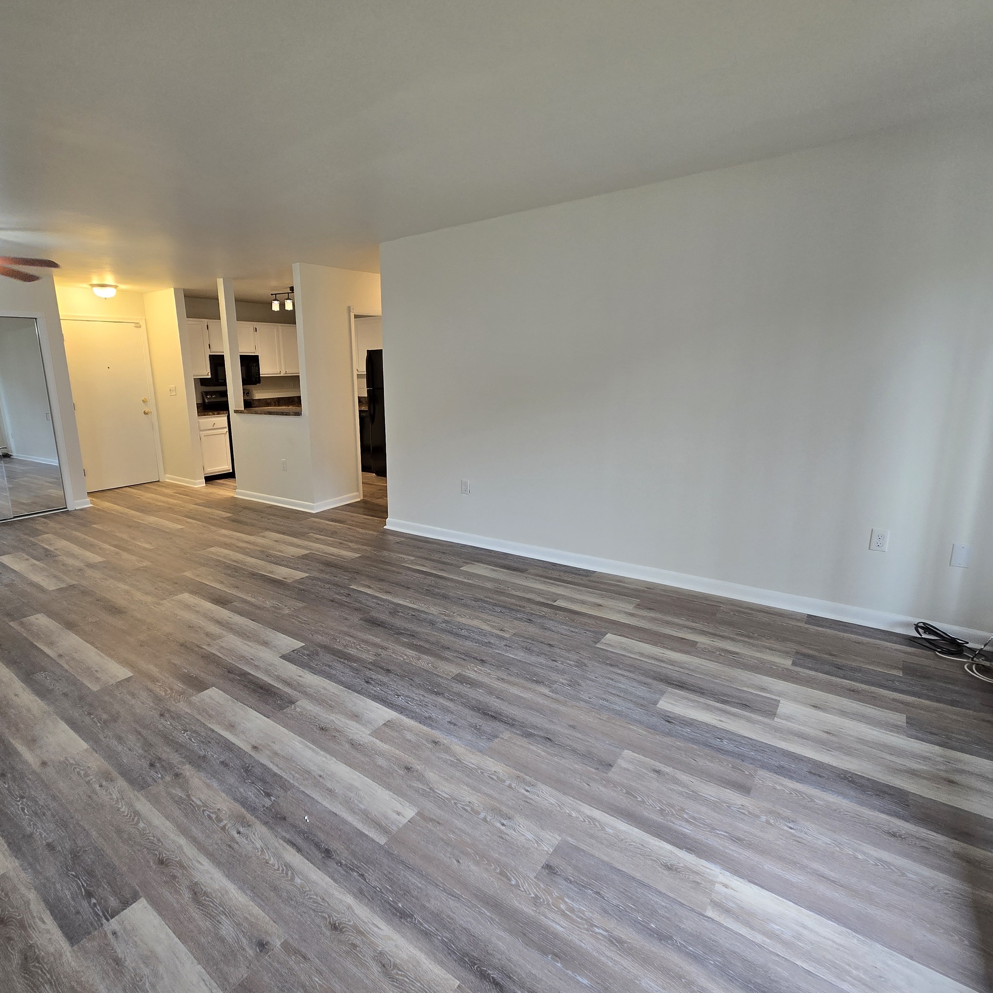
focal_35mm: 16
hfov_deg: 86.7
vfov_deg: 87.4
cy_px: 495
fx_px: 519
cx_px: 416
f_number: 2.2
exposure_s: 1/60
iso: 160
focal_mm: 2.2
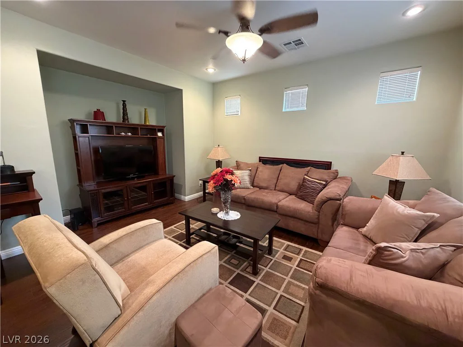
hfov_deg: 102.1
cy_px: 174
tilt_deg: -11.2
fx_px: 187
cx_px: 232
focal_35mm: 14
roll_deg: -0.6
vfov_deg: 85.7
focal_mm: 2.22
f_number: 2.2
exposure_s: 1/60
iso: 640
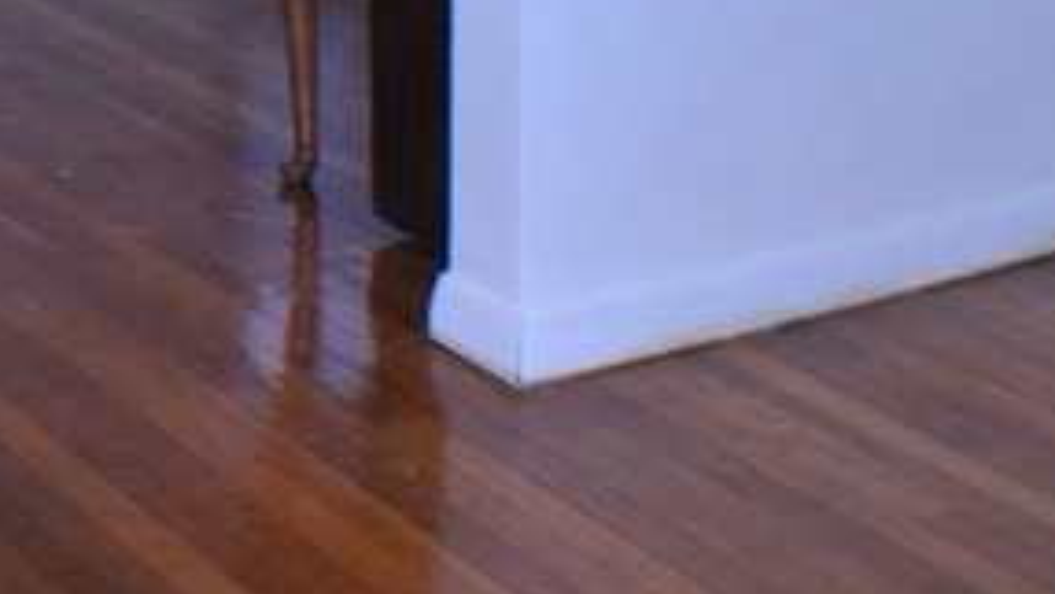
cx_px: -542
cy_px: -491
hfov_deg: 14.8
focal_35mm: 135
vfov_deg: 8.6
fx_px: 3777
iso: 100
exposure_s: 1/100
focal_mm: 24
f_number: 4
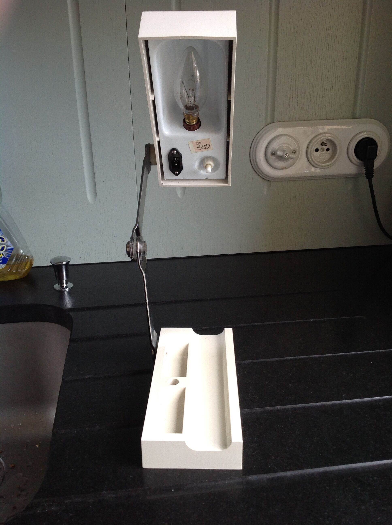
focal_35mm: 35
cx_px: 196
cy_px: 262
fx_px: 530
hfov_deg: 40.6
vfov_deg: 52.7
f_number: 2.4
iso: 100
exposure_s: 1/120
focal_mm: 4.28
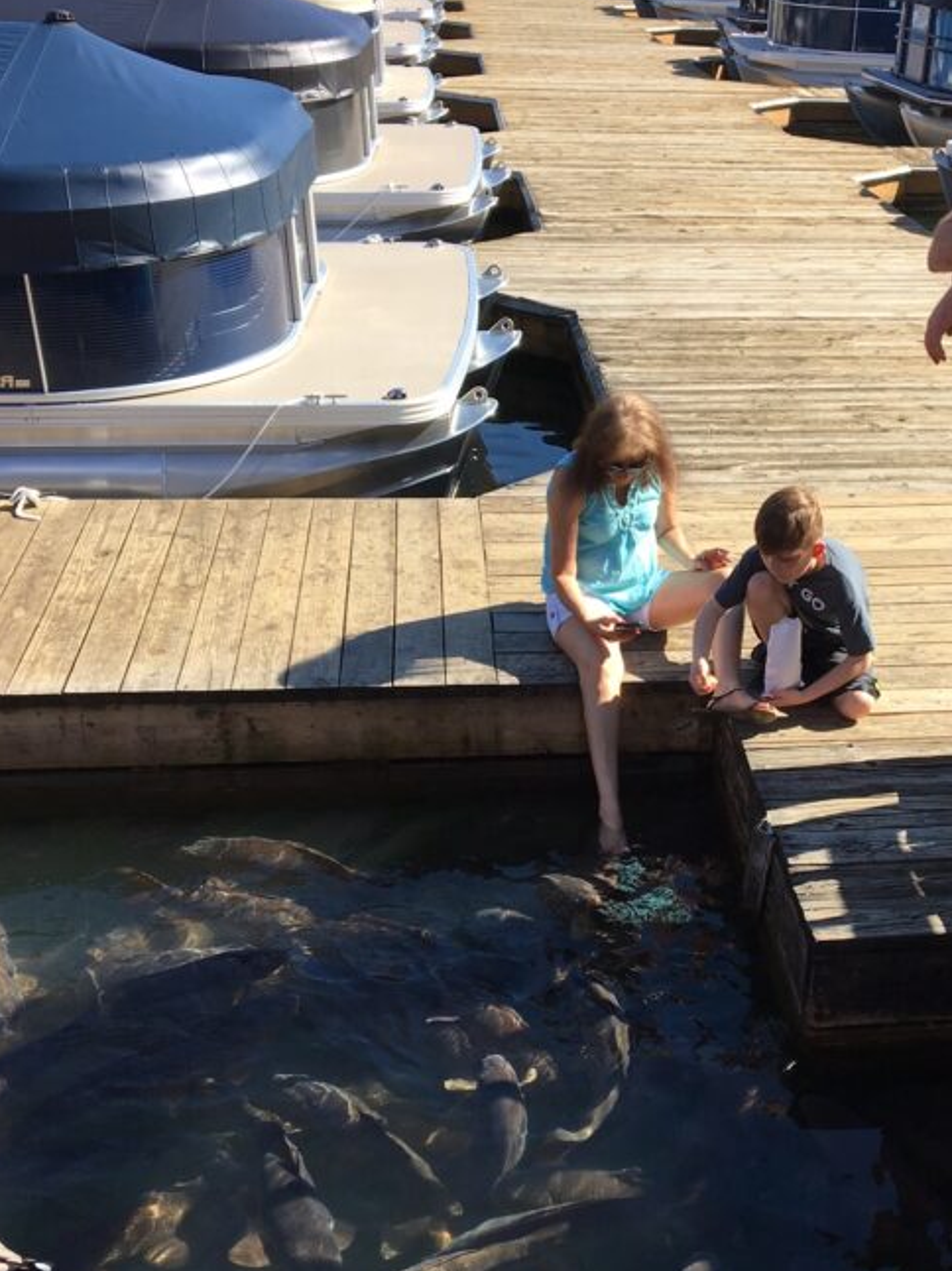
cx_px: 673
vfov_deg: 41.2
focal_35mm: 46
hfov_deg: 31.1
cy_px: 665
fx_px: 1688
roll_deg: -1.2
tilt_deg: -24.6
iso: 25
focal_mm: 4.15
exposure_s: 1/712
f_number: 2.2
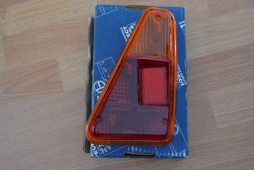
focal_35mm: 45
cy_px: 85
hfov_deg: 43.6
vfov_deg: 29.9
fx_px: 317
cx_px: 127
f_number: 4.5
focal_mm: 30
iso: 3200
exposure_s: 1/15
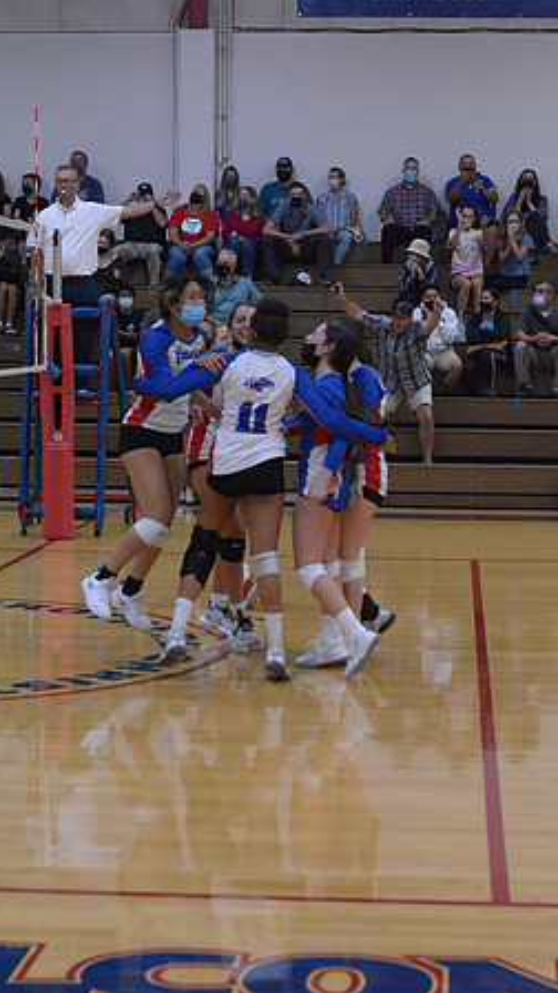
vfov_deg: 26.8
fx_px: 2078
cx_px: 288
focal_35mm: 79
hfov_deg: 15.3
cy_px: 496
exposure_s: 1/640
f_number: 3.5
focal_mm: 50
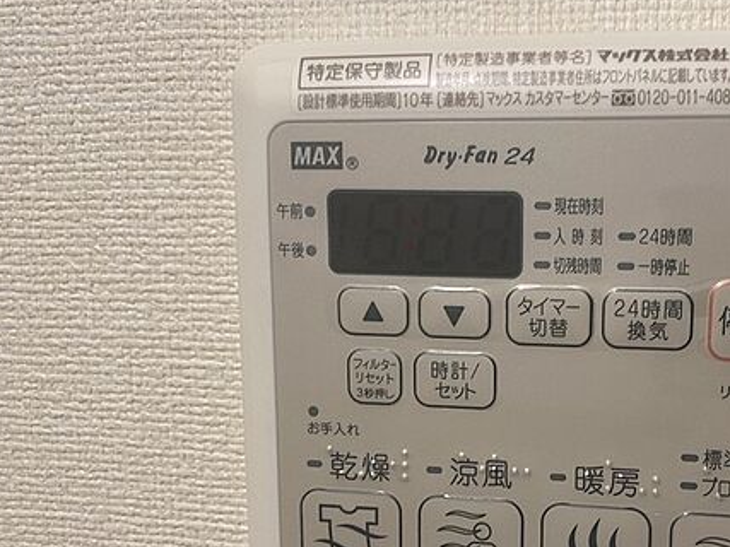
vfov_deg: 36.5
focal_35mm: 39
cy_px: 359
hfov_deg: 46.4
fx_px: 822
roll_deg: +0.2
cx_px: 532
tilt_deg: -8.1
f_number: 1.8
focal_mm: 4.25
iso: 80
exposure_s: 1/60
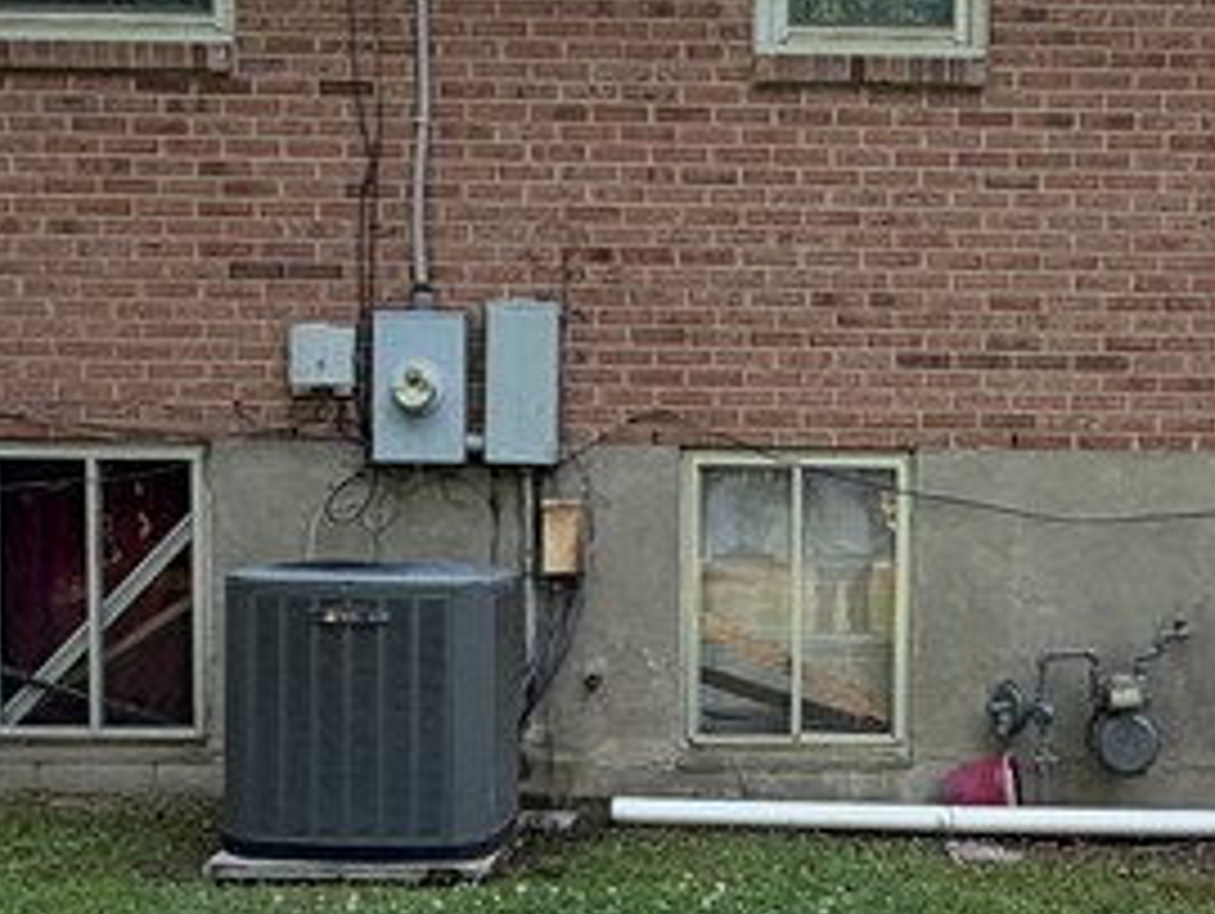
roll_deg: -0.8
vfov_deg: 27.5
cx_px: 900
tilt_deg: -3.5
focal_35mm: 53
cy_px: 536
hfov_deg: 35.4
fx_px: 1862
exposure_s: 1/186
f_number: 2.2
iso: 50
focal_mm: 2.22
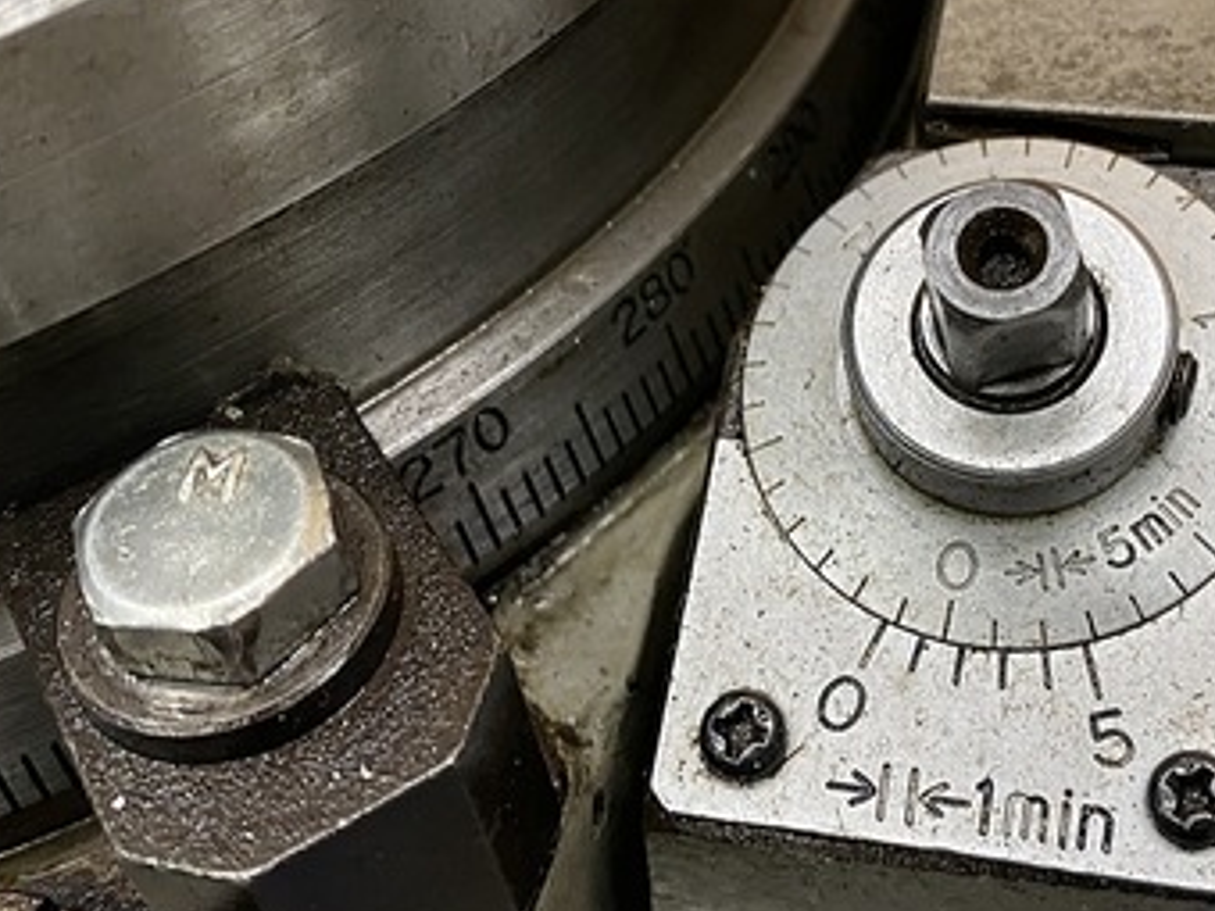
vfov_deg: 29.6
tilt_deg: -48.6
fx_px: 1720
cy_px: 361
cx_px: 861
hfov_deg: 38.2
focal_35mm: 49
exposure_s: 1/60
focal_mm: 4.25
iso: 320
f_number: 1.8
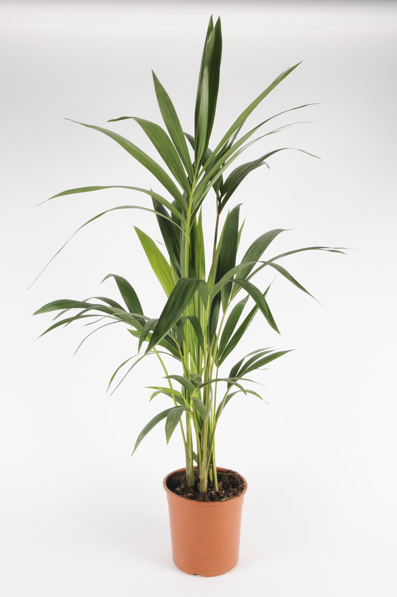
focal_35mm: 33
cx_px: 198
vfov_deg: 57.3
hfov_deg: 39.9
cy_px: 298
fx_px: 547
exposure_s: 1/125
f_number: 16
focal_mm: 22
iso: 250
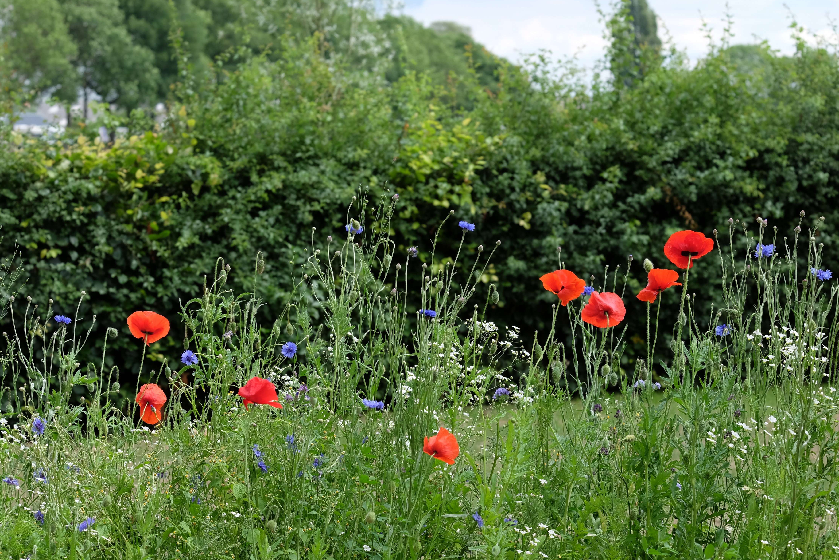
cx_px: 382
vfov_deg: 13.6
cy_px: 299
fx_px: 2354
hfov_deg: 20.2
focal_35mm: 101
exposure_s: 1/280
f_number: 5.6
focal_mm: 60.7
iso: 200
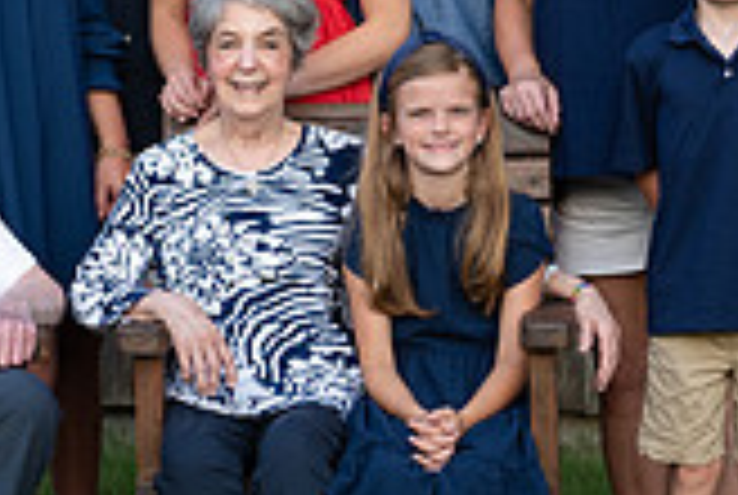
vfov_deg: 7.2
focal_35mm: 192
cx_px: 81
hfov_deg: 10.6
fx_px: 3943
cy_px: 78
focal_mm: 50
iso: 200
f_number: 2.2
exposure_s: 1/800
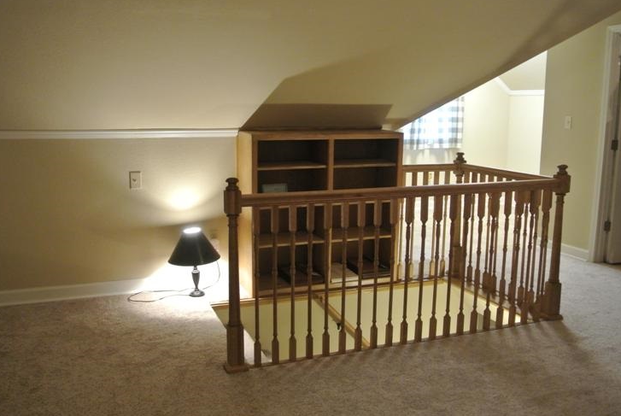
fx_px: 570
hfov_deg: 57.1
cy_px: 209
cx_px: 295
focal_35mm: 33
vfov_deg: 40.1
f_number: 3.5
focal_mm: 11.4
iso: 800
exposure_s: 1/30
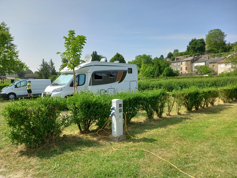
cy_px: 89
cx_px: 118
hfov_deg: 69.4
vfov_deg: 54.9
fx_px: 171
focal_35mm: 25
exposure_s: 1/372
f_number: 2
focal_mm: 4.6
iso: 25
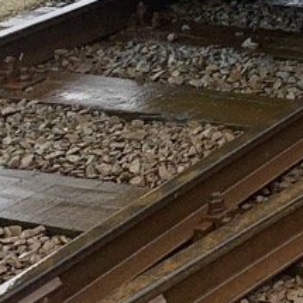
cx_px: 715
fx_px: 1357
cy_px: -244
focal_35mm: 137
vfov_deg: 11.8
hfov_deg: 10.9
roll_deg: -1.4
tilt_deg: -5.1
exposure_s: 1/683
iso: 25
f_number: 1.8
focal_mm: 4.25
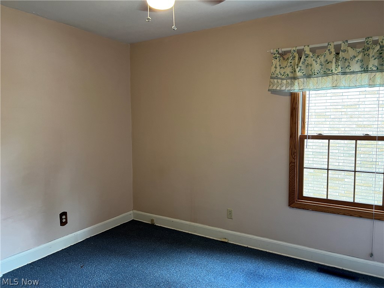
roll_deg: +0.1
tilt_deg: -4.4
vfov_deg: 53.1
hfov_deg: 67.3
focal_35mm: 26
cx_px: 192
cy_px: 144
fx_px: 288
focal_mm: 5.7
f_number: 1.5
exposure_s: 1/60
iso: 200
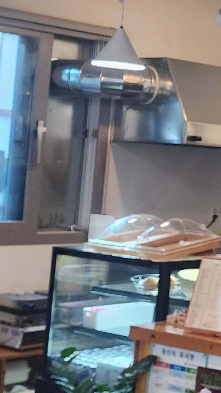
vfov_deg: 24.9
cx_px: 565
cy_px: 127
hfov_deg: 11.3
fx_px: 886
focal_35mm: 85
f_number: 1.8
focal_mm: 6.4
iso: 250
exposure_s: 1/120
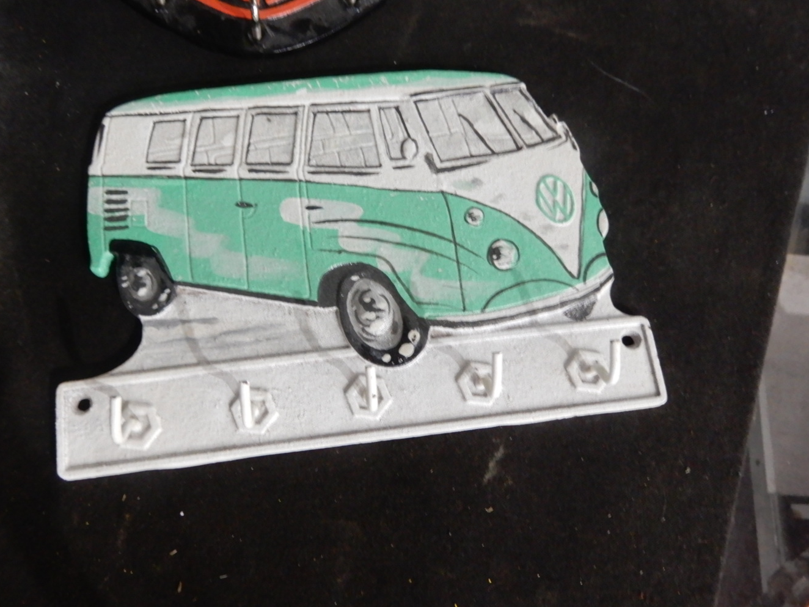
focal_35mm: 29
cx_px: 355
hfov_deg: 61.5
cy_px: 289
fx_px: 678
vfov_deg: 48.2
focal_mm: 4.3
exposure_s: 1/8
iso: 500
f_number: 3.4
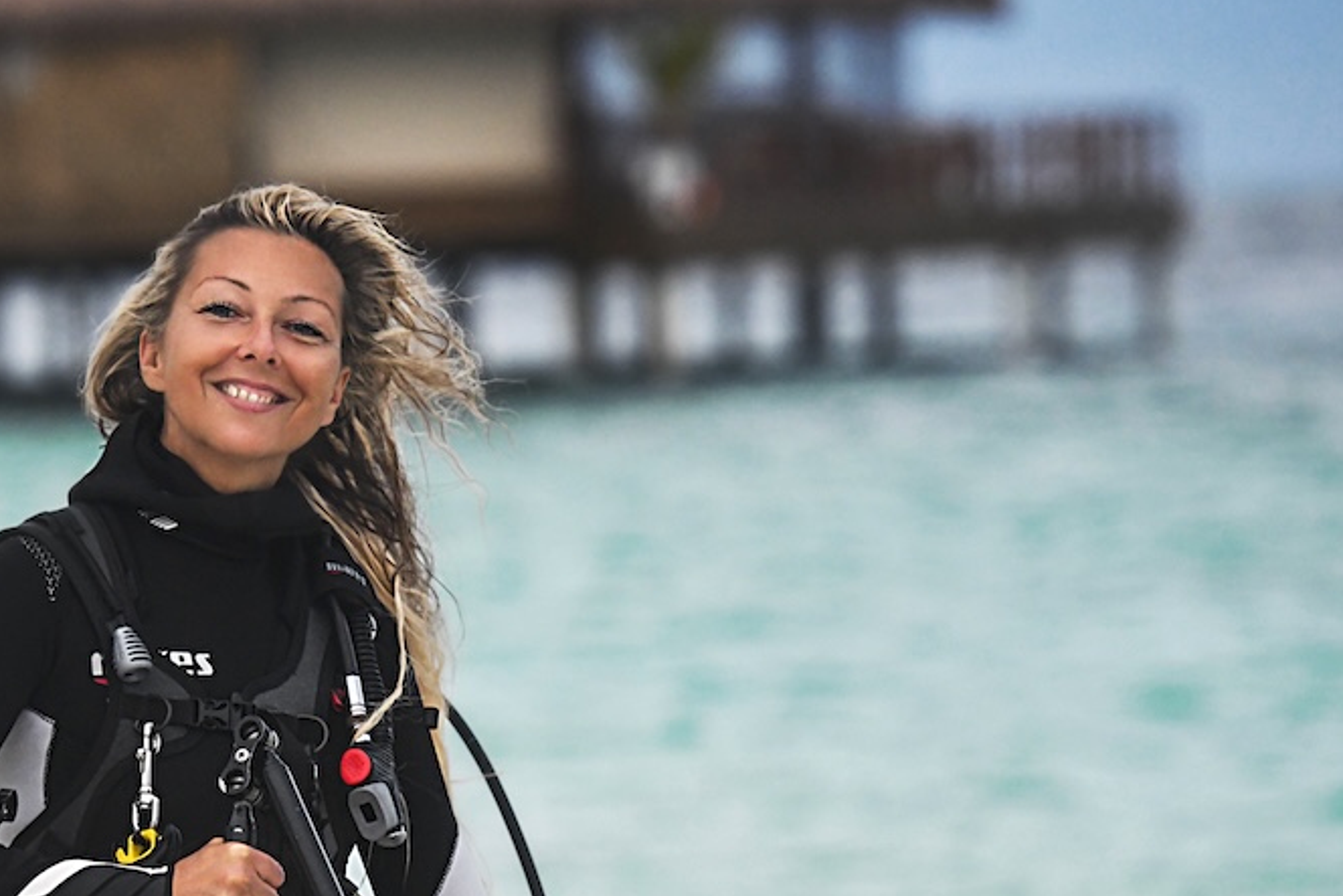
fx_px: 10111
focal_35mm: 271
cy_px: 785
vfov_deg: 5.1
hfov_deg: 7.6
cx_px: 362
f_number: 4
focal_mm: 150
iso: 2000
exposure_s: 1/320
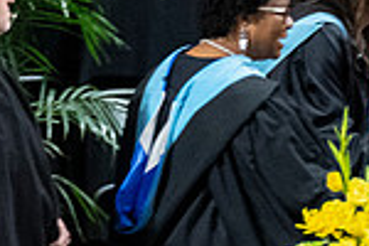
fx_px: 16060
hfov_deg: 1.3
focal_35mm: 1567
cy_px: 280
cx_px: 679
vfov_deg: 0.9
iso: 2000
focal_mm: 200
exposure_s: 1/200
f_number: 4
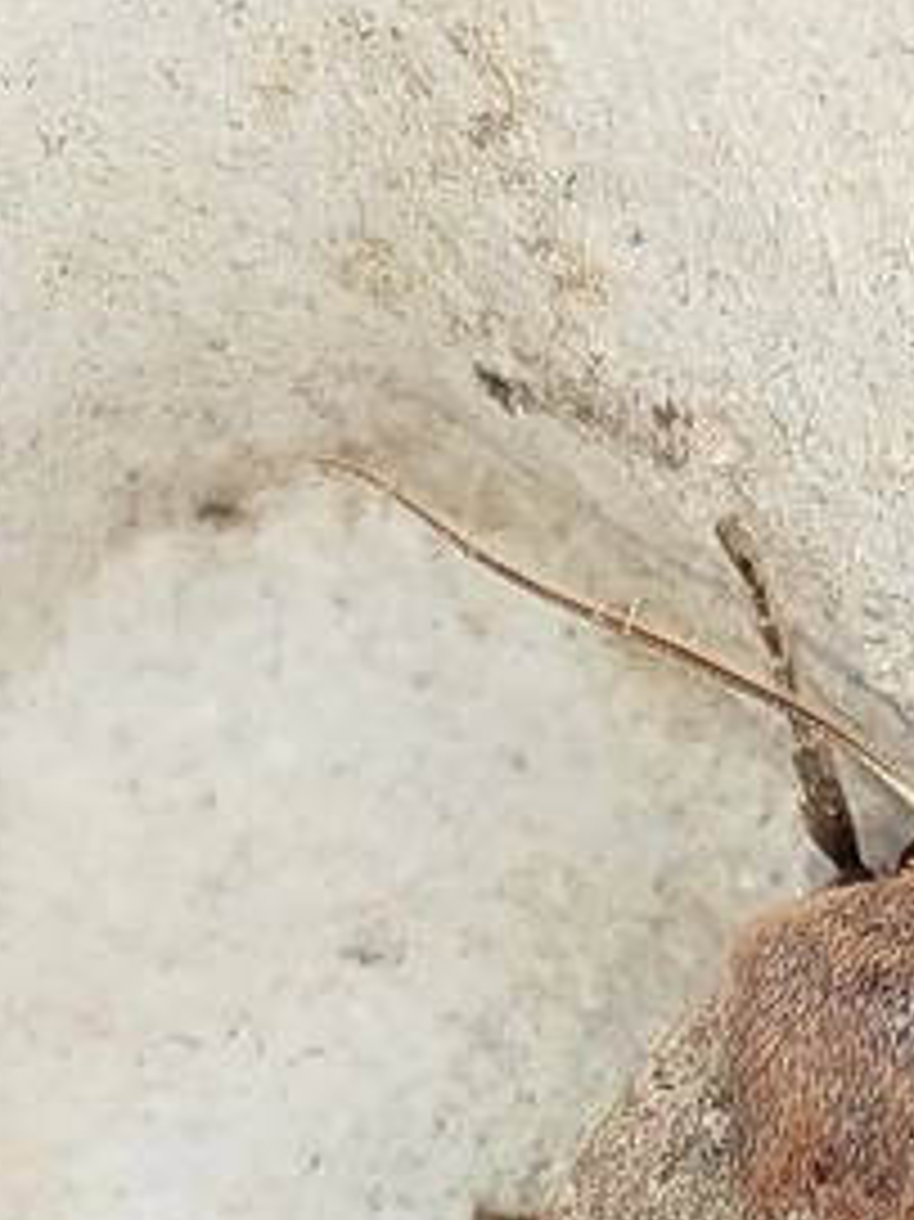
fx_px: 5990
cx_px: 720
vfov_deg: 11.5
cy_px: 1283
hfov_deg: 8.7
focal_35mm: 170
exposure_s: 1/100
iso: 80
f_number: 1.7
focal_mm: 5.31
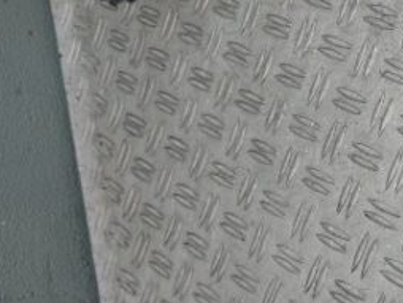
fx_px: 688
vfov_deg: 24.8
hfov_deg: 29.2
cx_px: 455
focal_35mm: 59
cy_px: 192
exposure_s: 1/100
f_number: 1.8
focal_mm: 5.23
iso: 40
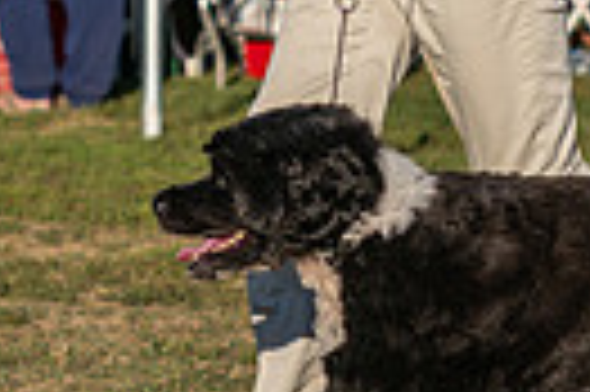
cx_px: 491
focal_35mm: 332
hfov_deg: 6.2
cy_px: -83
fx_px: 5434
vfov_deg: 4.1
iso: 100
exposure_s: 1/1250
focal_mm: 75
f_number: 4.5
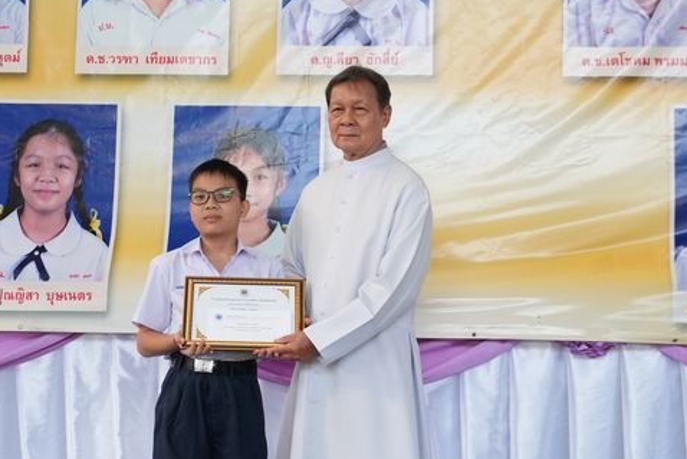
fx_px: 1508
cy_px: 213
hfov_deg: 25.7
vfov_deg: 17.3
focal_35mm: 79
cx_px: 309
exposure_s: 1/400
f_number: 5.6
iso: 2500
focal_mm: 42
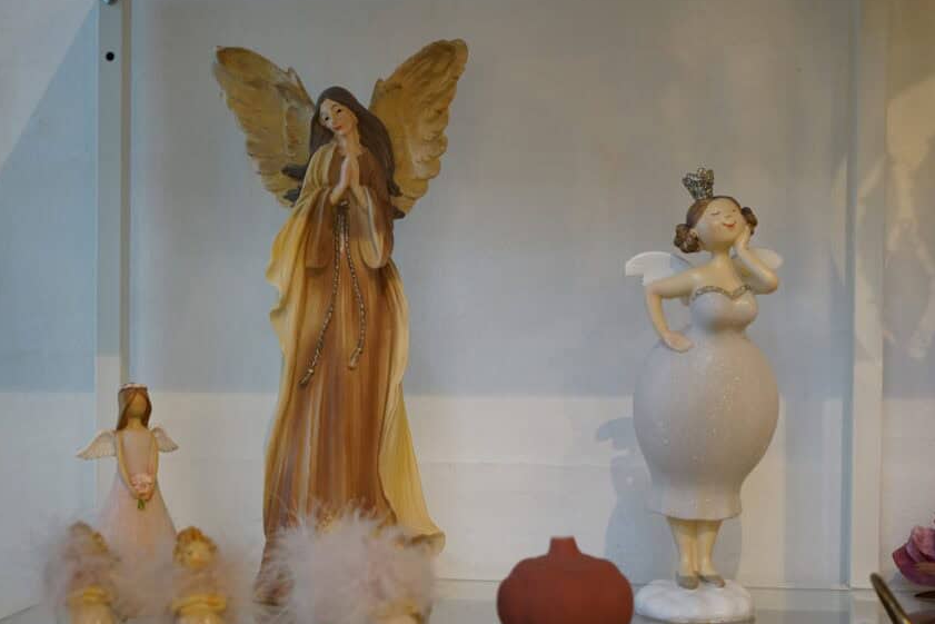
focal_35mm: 56
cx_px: 457
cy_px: 336
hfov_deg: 35.6
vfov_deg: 24.2
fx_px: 1455
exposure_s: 1/125
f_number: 4
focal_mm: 46
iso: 1600
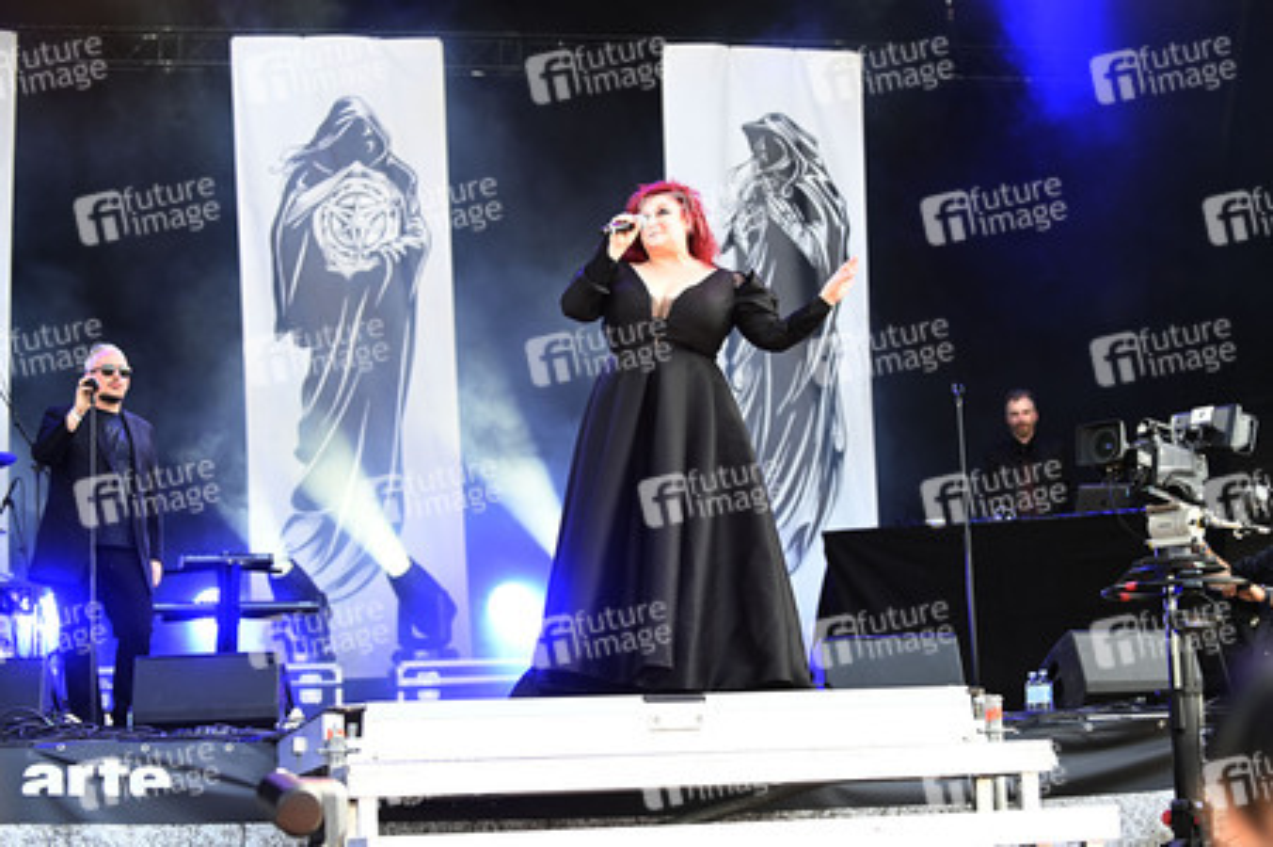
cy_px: 424
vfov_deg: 19.4
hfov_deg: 28.9
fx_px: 2473
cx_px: 636
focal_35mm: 70
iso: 320
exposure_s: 1/400
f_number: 2.8
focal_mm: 70
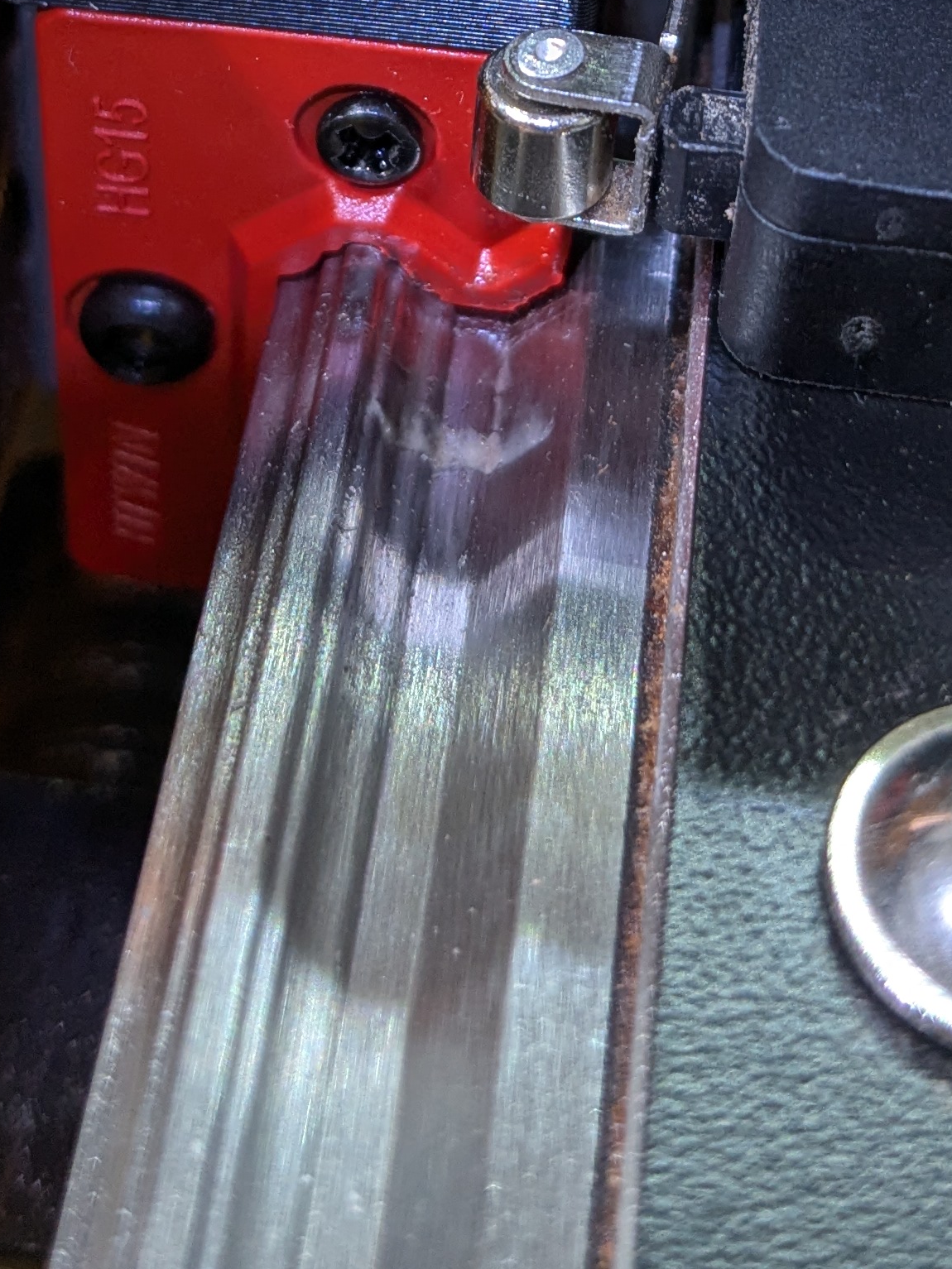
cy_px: -158
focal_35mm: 71
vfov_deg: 25.3
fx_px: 2603
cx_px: 529
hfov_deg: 20.7
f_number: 1.73
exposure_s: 1/40
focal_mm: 4.38
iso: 91
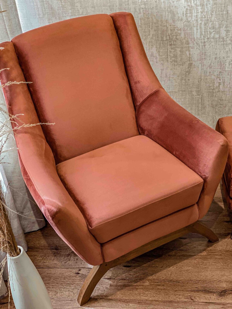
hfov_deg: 28.0
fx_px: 465
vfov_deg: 36.8
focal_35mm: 52
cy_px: 154
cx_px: 116
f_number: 2
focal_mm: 6
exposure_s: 1/110
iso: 250
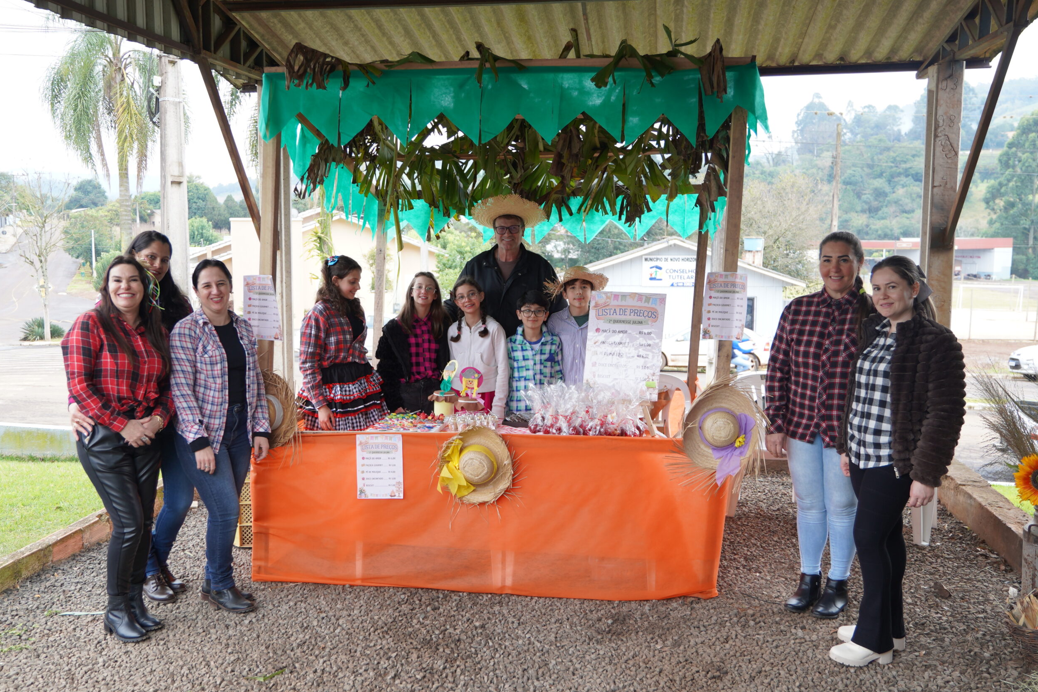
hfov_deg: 58.7
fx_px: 923
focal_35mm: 32
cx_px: 507
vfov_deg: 41.1
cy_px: 350
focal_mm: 21
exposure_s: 1/100
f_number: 2.8
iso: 125
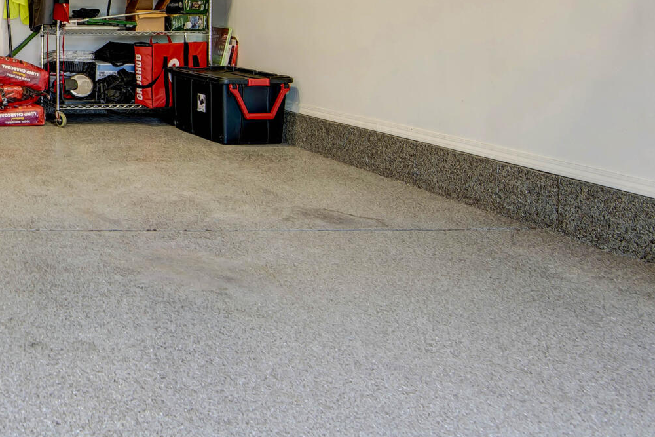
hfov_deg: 33.6
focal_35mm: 48
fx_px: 873
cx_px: -124
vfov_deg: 26.9
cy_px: 24
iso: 100
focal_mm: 16
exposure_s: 1/8
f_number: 6.7
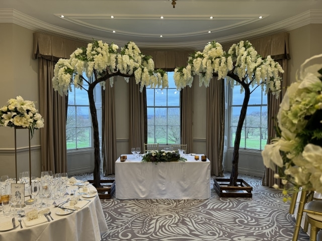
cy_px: 120
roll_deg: +0.2
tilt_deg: -2.7
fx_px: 223
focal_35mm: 24
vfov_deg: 56.8
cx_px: 161
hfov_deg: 71.6
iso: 125
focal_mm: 6.86
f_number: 1.78
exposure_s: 1/100
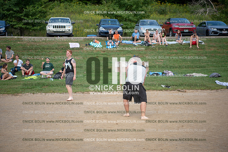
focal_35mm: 70
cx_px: 114
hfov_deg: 28.8
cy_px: 76
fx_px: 443
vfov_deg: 19.5
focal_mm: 70
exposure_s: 1/320
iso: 160
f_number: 3.2
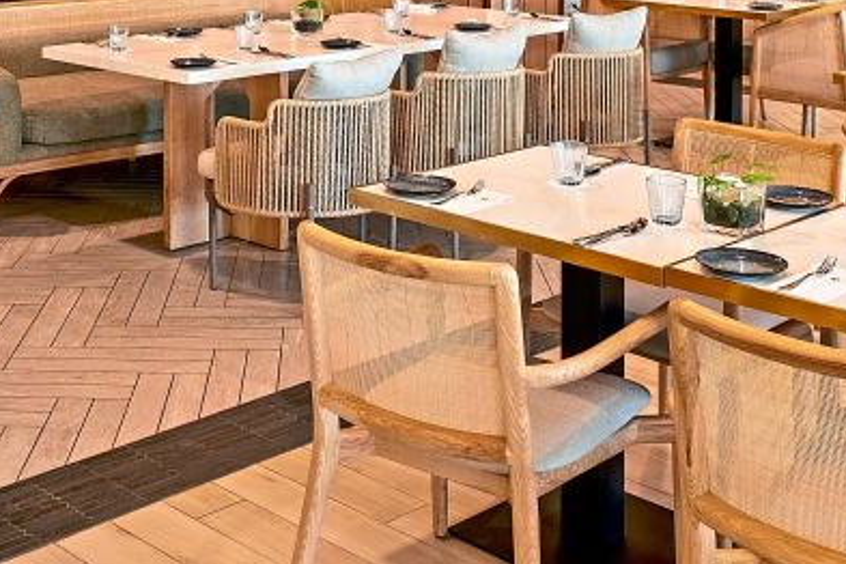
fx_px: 1440
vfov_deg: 20.4
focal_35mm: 61
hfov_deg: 32.4
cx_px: 263
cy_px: -149
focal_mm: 19.4
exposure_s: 1/200
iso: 400
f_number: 9
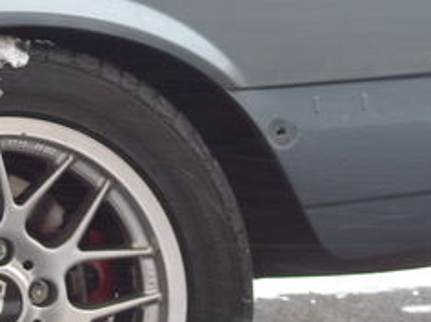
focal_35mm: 257
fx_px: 3195
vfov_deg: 5.8
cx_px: 120
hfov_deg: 7.7
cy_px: 31
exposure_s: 1/96
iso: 64
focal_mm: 12.3
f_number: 3.9
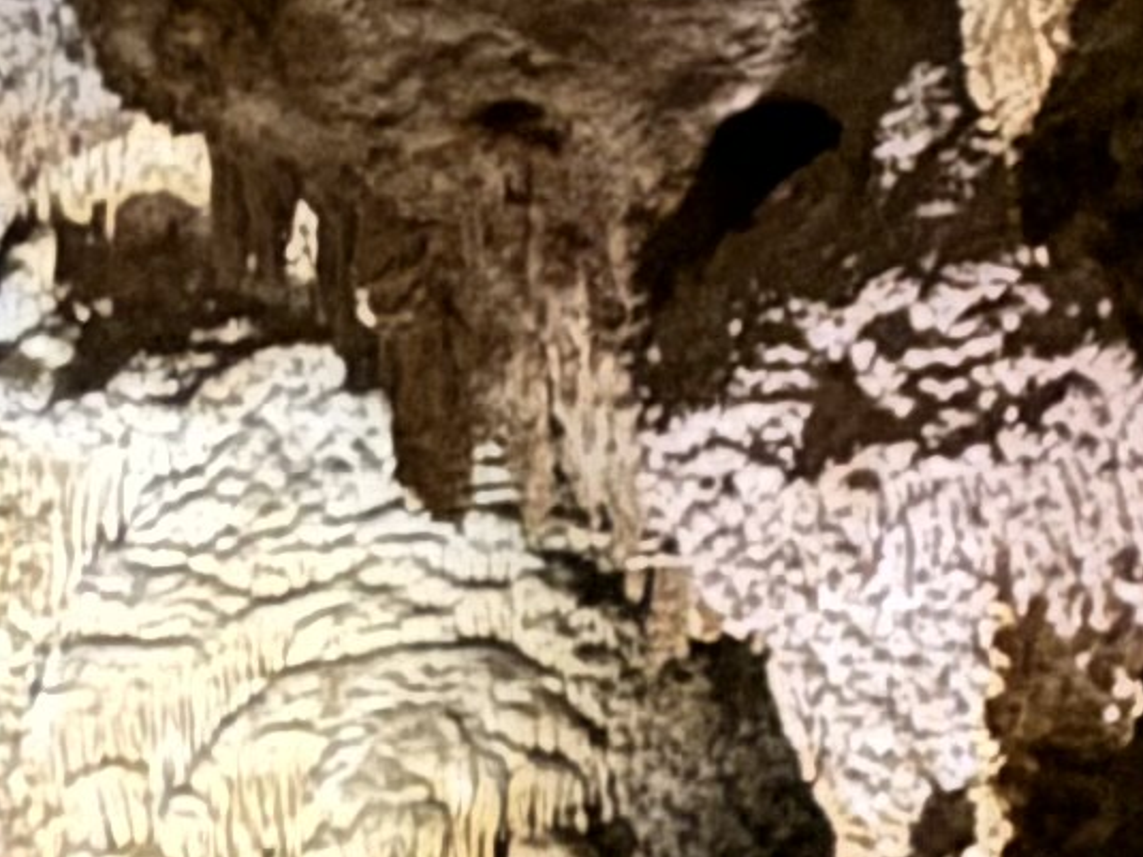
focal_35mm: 181
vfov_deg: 8.2
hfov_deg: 7.9
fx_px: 5975
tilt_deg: +3.1
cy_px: 763
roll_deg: -0.3
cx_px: -3113
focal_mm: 6.76
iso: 5000
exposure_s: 1/9
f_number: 1.78
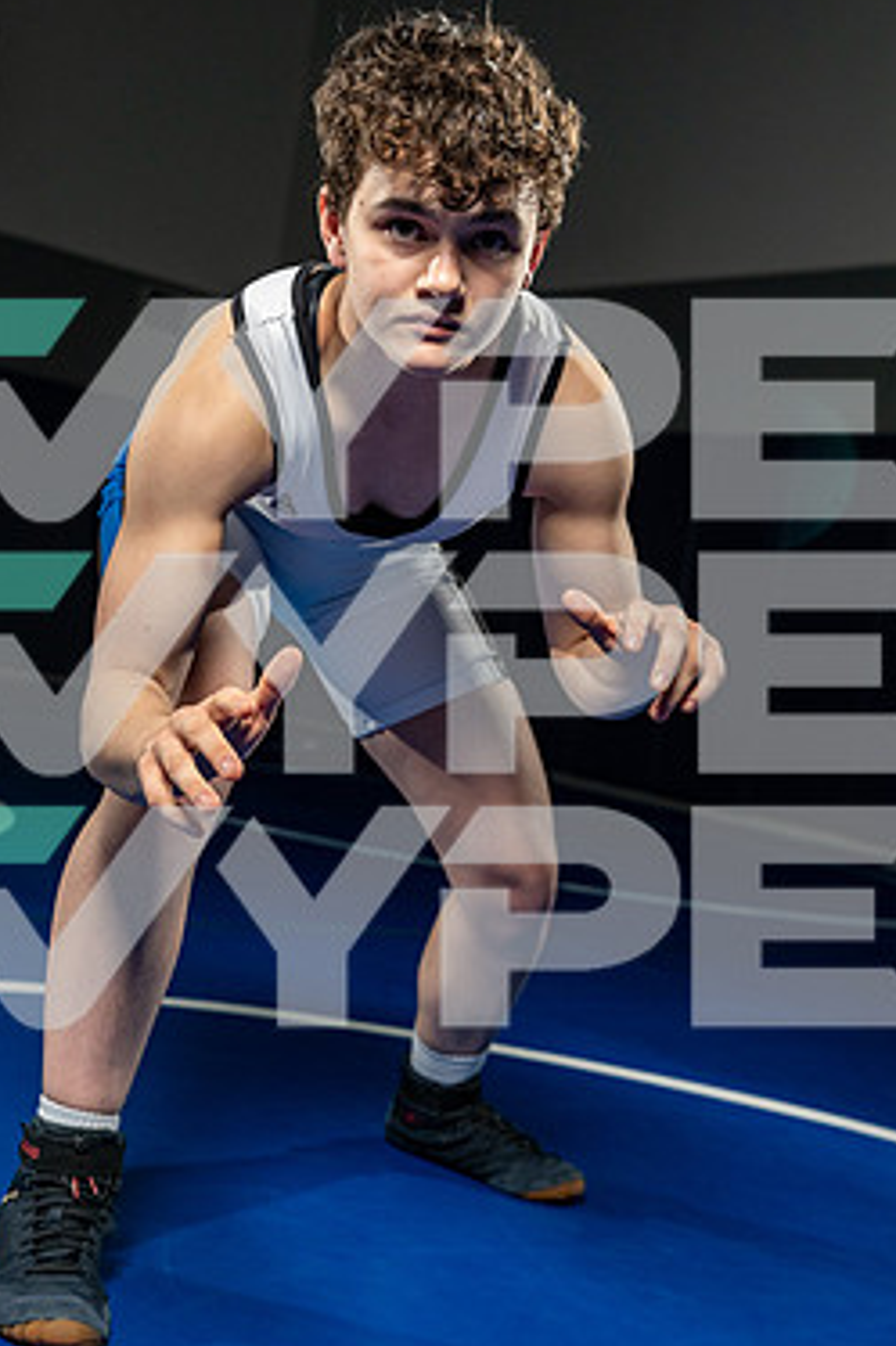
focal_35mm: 53
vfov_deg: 37.5
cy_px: 666
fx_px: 1980
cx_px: 407
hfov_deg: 25.5
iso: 800
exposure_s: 1/125
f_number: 4.5
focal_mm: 44
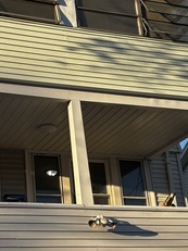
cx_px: 46
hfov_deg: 19.5
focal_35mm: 75
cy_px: 119
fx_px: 544
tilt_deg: +22.1
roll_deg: +3.8
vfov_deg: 26.0
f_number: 1.6
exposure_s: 1/1437
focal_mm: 5.96
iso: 50
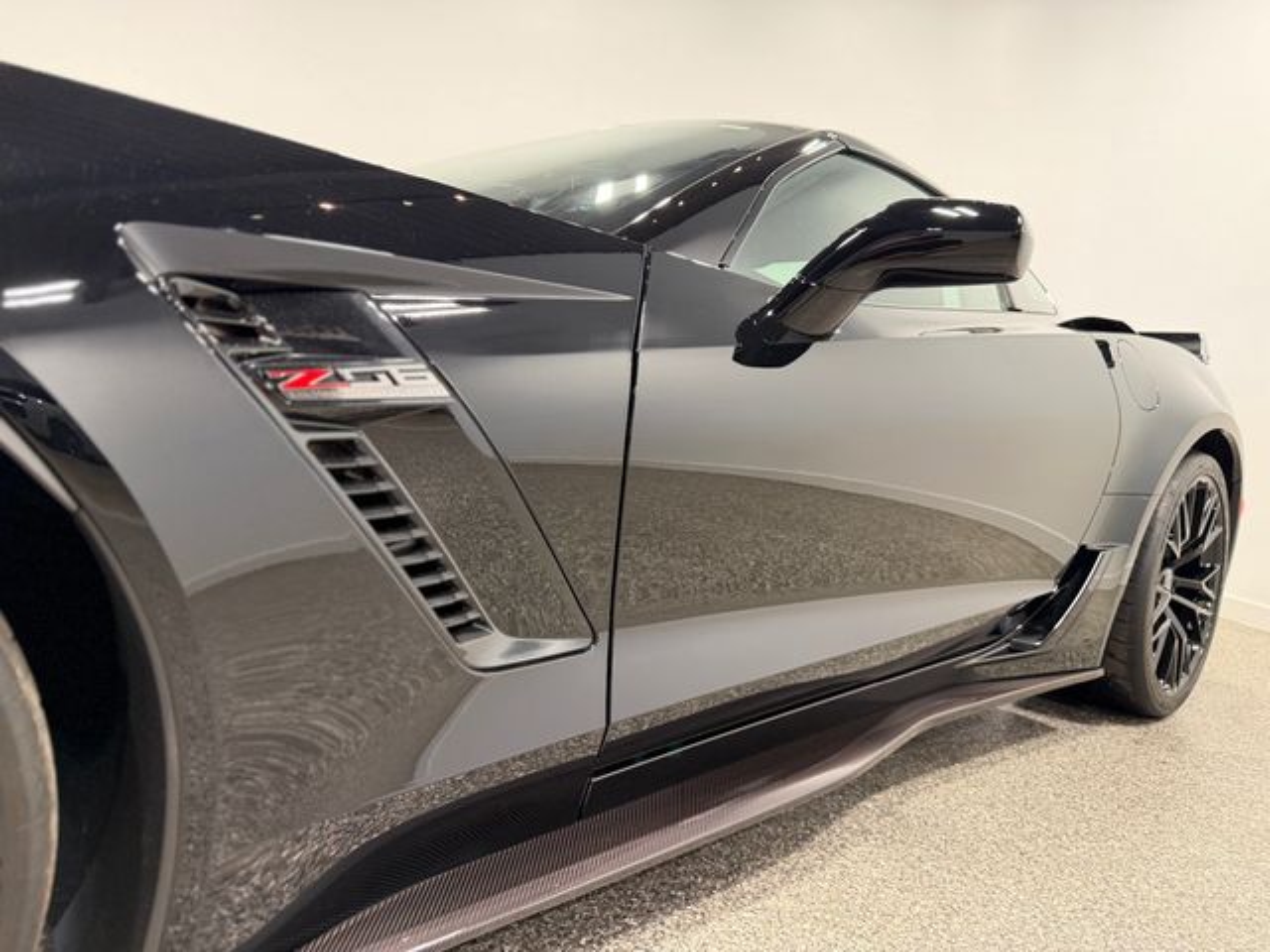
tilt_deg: -5.2
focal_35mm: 24
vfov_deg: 56.8
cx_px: 635
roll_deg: -6.0
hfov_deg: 71.6
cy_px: 476
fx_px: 881
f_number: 1.78
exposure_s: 1/120
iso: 320
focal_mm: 6.76
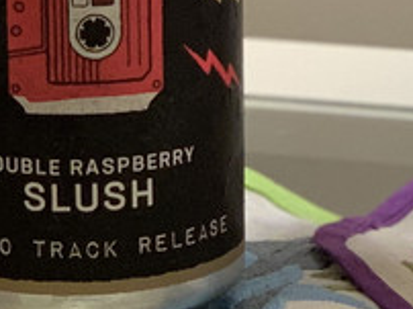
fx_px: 3277
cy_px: 55
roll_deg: -1.2
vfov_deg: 5.4
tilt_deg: -12.9
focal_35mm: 275
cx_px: 432
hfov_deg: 7.2
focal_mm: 6
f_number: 2.4
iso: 125
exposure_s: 1/60
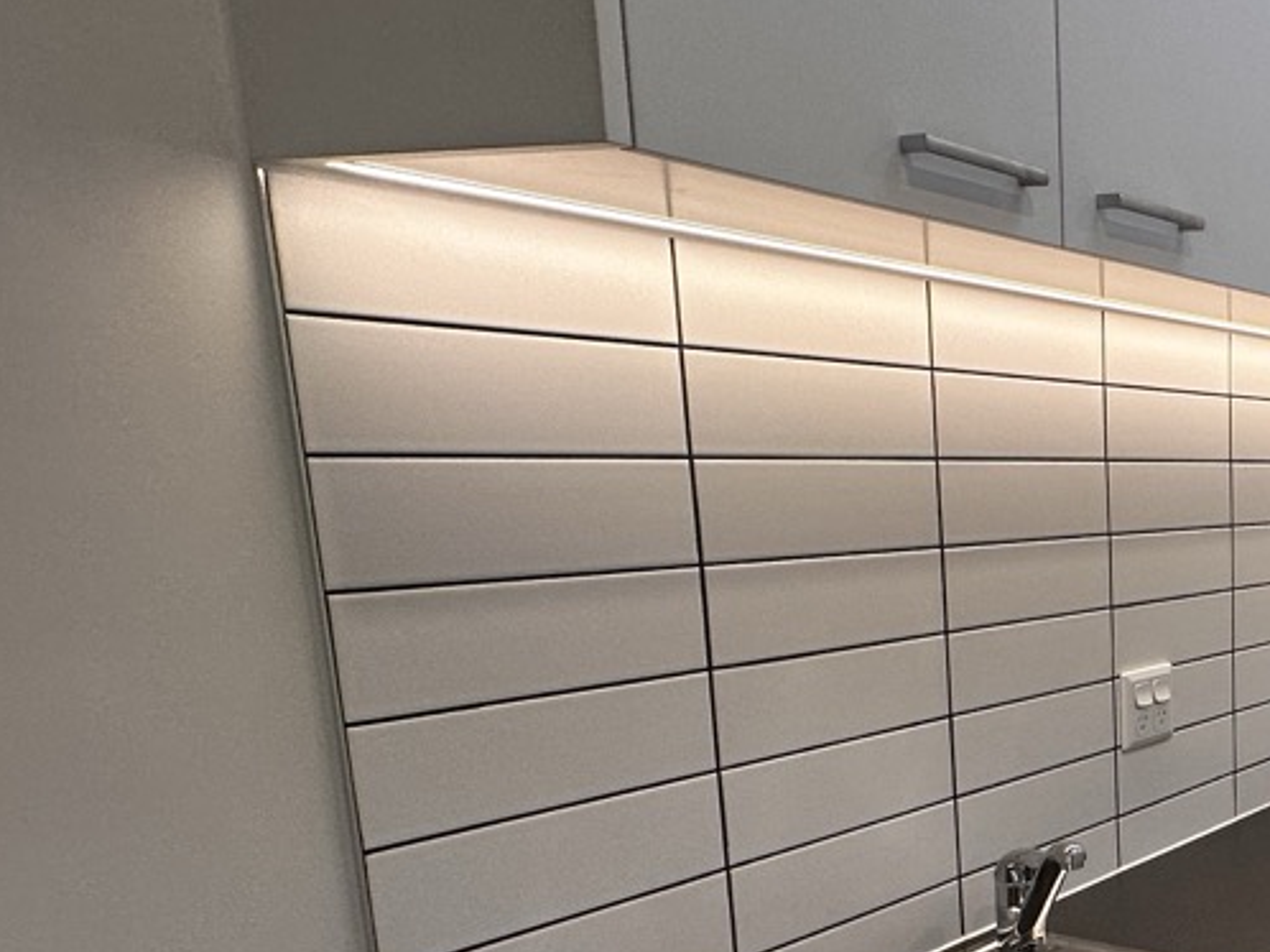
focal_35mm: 36
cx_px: 1558
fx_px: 1320
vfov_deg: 38.8
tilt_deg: -10.5
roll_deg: -2.5
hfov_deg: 37.4
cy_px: 694
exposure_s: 1/100
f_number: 2.2
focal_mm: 2.22
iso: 100
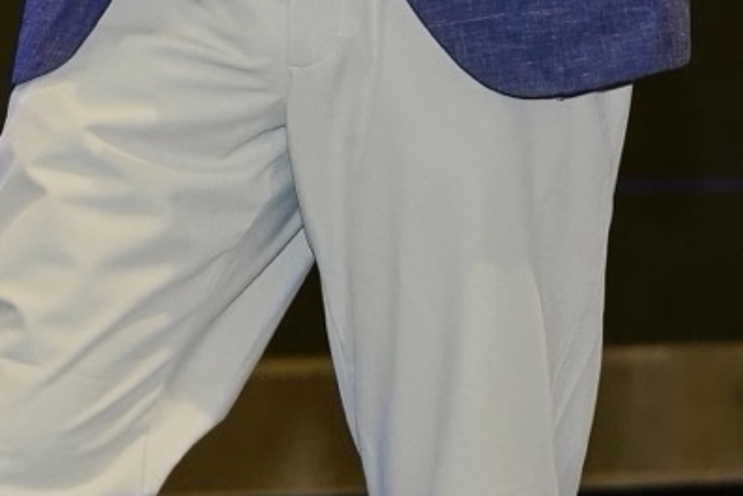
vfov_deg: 4.3
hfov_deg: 6.5
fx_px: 6545
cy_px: -563
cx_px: 170
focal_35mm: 317
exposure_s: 1/48
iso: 640
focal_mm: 6.3
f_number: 3.5
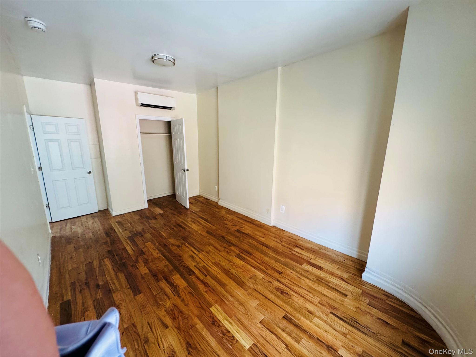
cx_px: 238
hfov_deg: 102.1
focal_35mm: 14
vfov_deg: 85.7
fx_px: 193
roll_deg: -0.5
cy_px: 178
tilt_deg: -11.8
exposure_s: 1/60
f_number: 2.2
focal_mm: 2.22
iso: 400
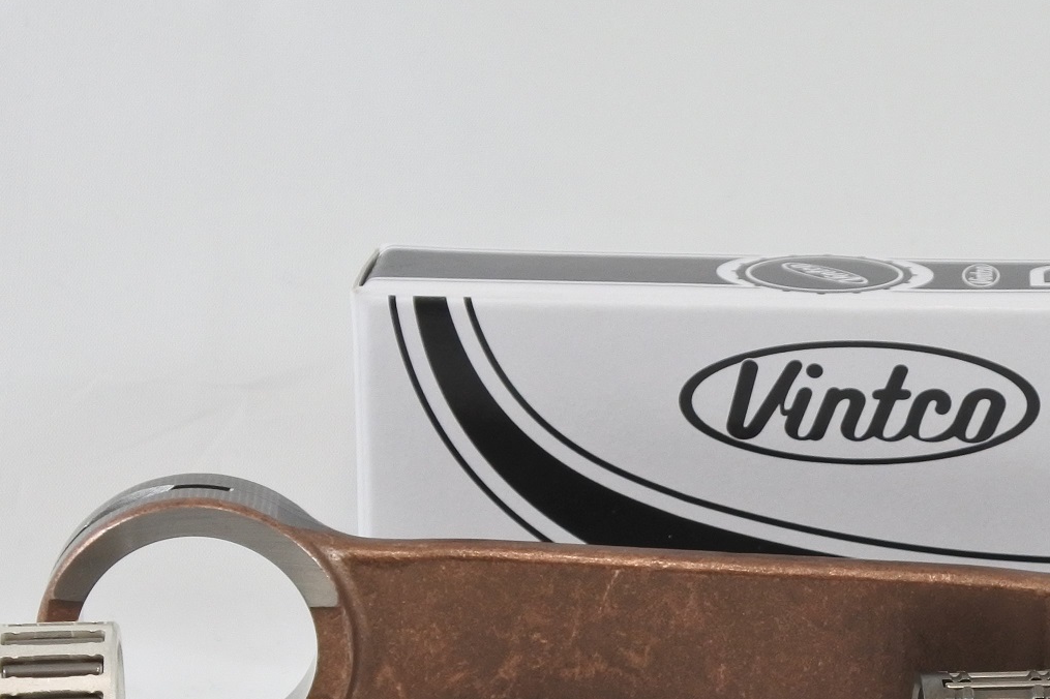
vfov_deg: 14.5
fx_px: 2741
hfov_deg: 21.4
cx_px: 863
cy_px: 537
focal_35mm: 94
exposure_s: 1/125
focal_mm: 20.1
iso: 400
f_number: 4.8
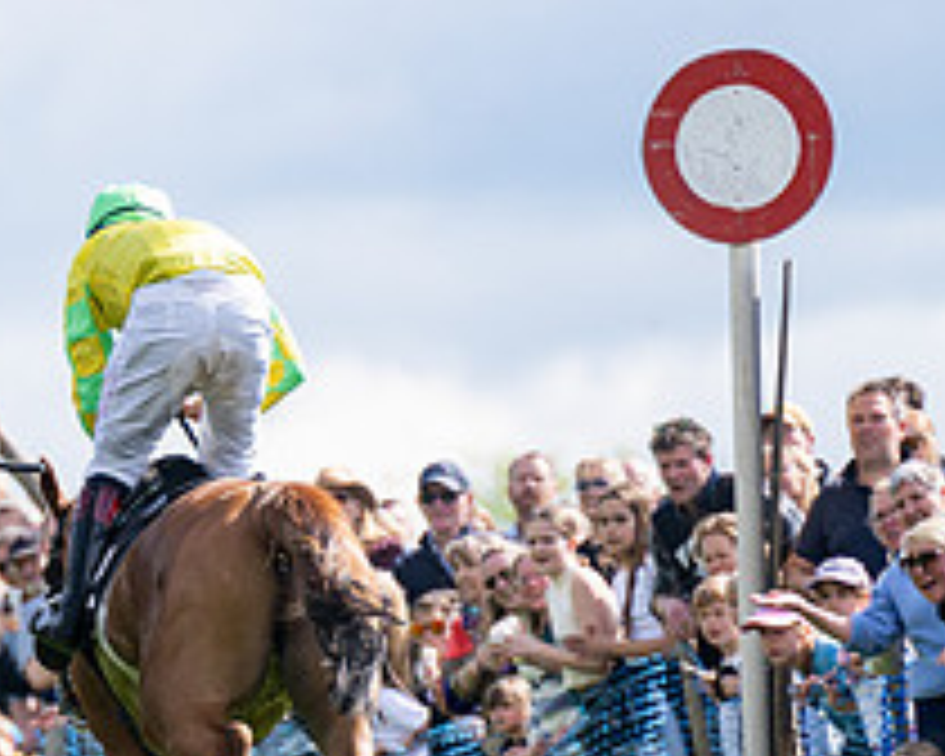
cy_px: 734
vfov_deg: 1.5
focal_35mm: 1019
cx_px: -53
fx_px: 28500
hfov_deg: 1.9
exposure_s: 1/1600
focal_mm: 280
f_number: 4
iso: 200
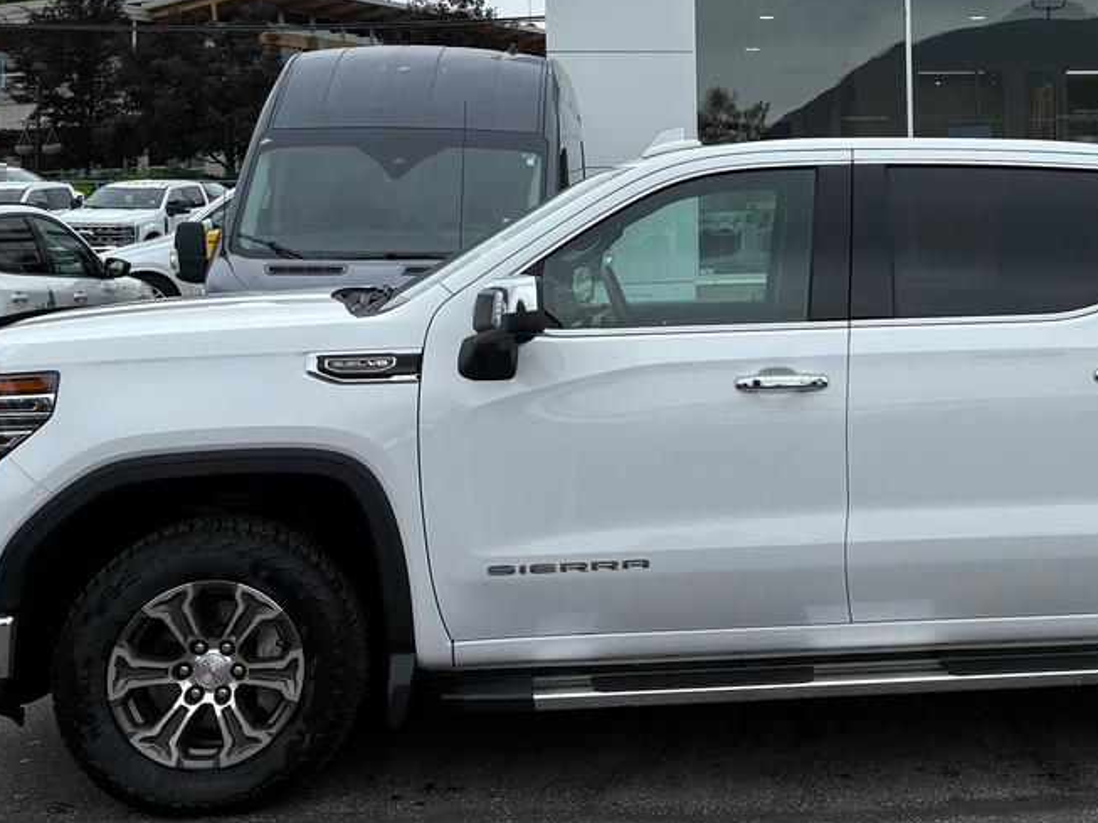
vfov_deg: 27.8
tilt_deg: +3.0
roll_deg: +0.9
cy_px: 141
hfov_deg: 36.1
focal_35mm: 51
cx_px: 895
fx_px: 1617
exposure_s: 1/2747
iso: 50
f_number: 1.6
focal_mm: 5.96
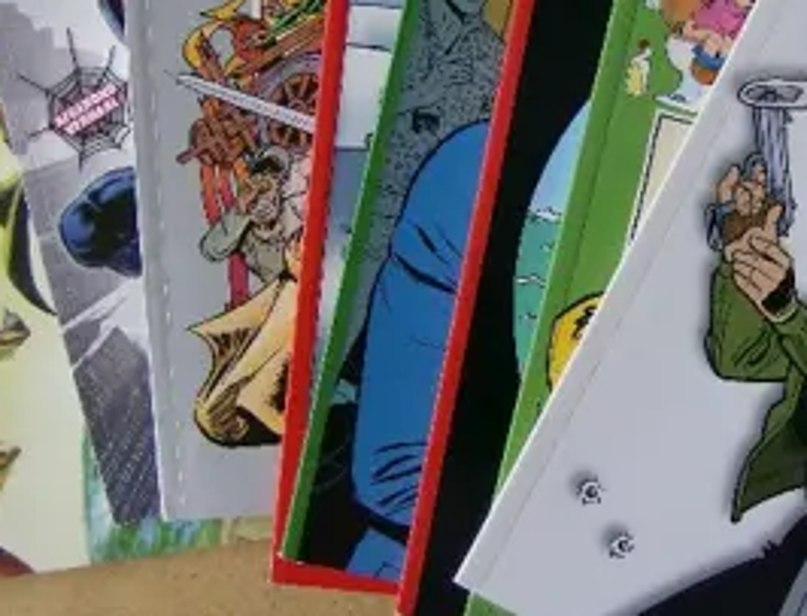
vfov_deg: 23.1
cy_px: 228
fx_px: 1502
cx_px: 554
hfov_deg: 29.8
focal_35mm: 64
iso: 100
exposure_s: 1/151
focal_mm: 6
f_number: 2.8
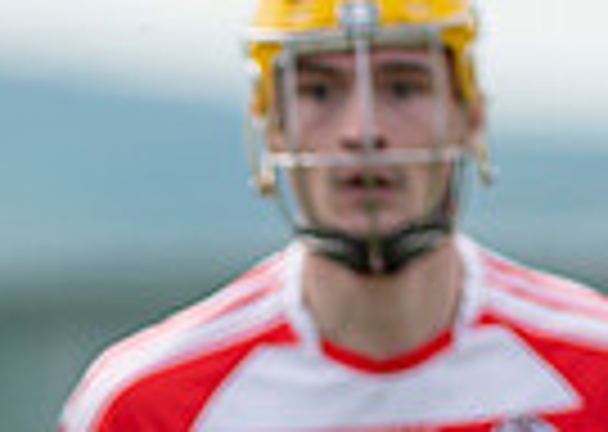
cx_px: 60
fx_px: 43846
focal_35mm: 2543
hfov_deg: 0.8
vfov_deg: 0.6
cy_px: 1033
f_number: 2.8
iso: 100
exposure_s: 1/1600
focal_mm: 300
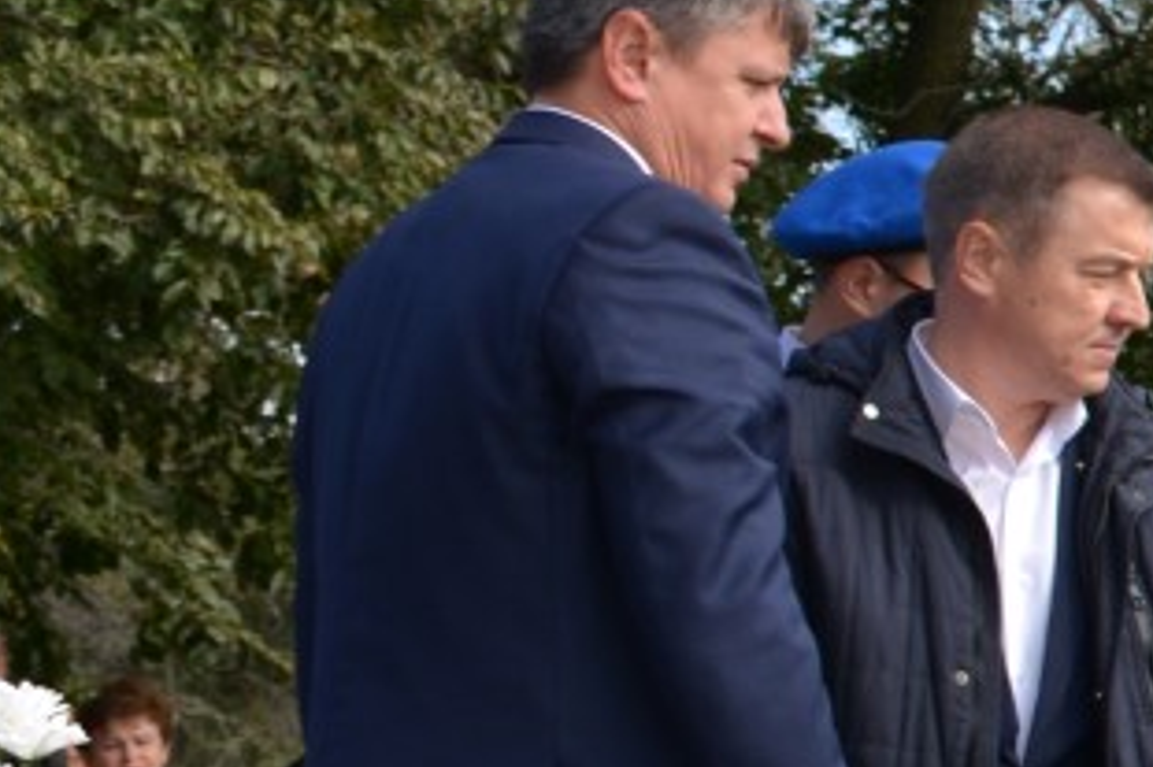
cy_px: 233
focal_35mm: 172
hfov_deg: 10.5
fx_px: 5506
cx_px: 2654
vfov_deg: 8.0
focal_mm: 22
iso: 100
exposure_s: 1/200
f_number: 6.3
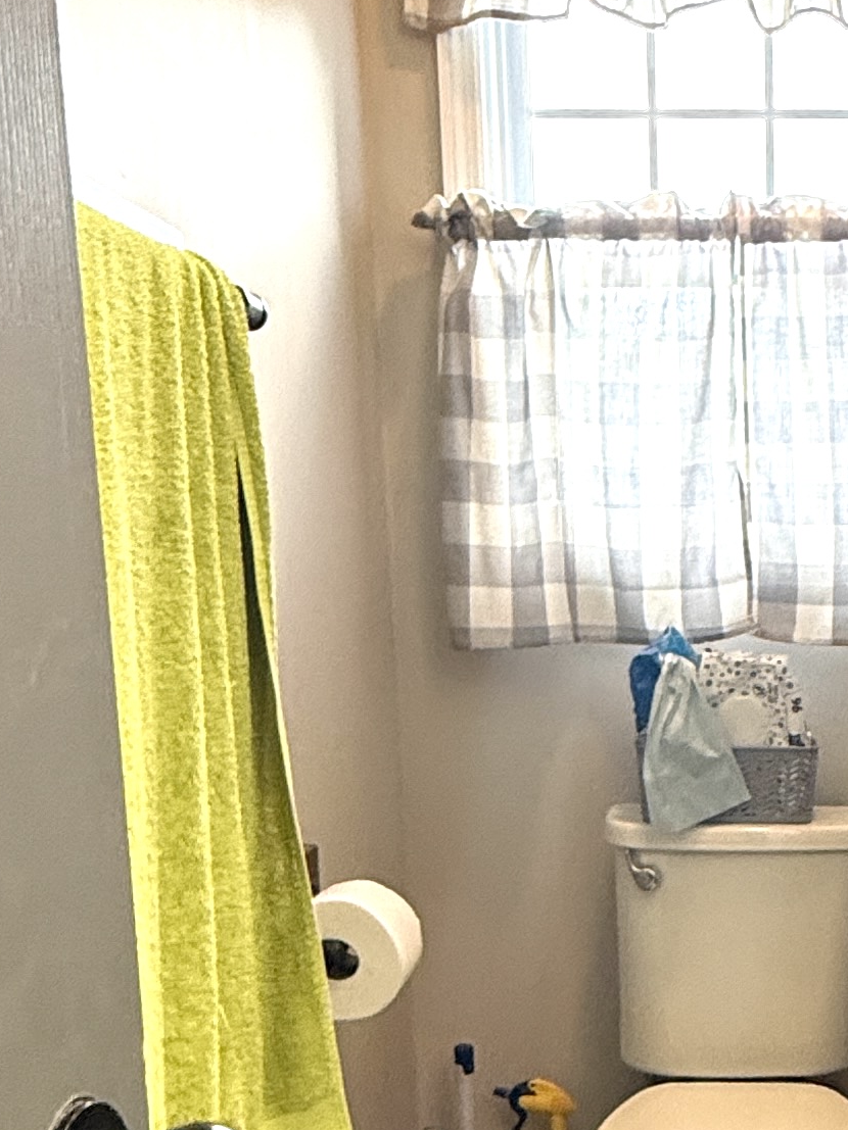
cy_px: 834
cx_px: 843
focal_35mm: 51
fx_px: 1666
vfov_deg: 36.7
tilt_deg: -5.7
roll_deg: +0.4
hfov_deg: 27.0
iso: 200
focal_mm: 2.22
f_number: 2.2
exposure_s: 1/60
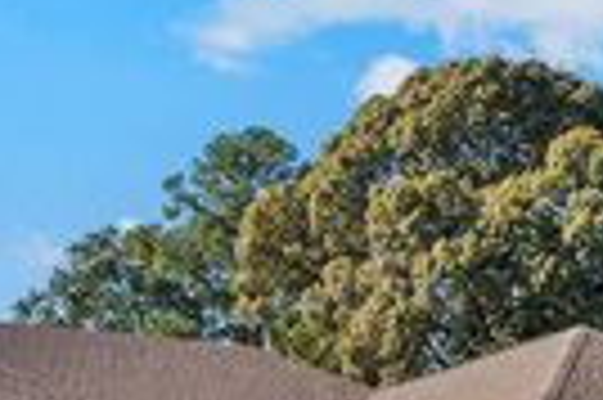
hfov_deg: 28.5
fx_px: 1185
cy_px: 537
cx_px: 342
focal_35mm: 71
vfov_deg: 17.8
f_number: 9
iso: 100
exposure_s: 1/60
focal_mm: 14.8
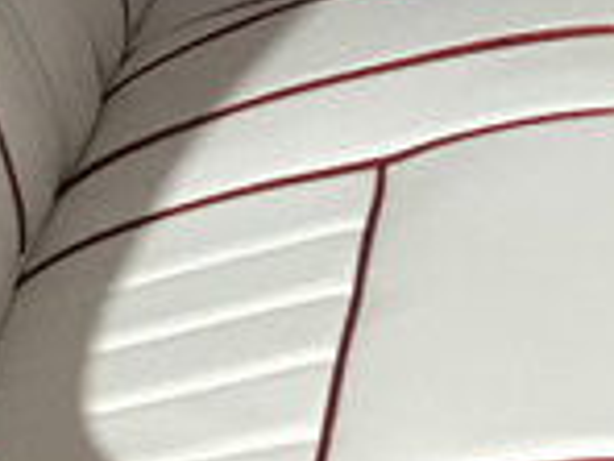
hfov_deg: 14.7
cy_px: -191
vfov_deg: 10.7
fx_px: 2377
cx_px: 340
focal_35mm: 134
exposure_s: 1/20
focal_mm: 3.3
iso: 200
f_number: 2.4
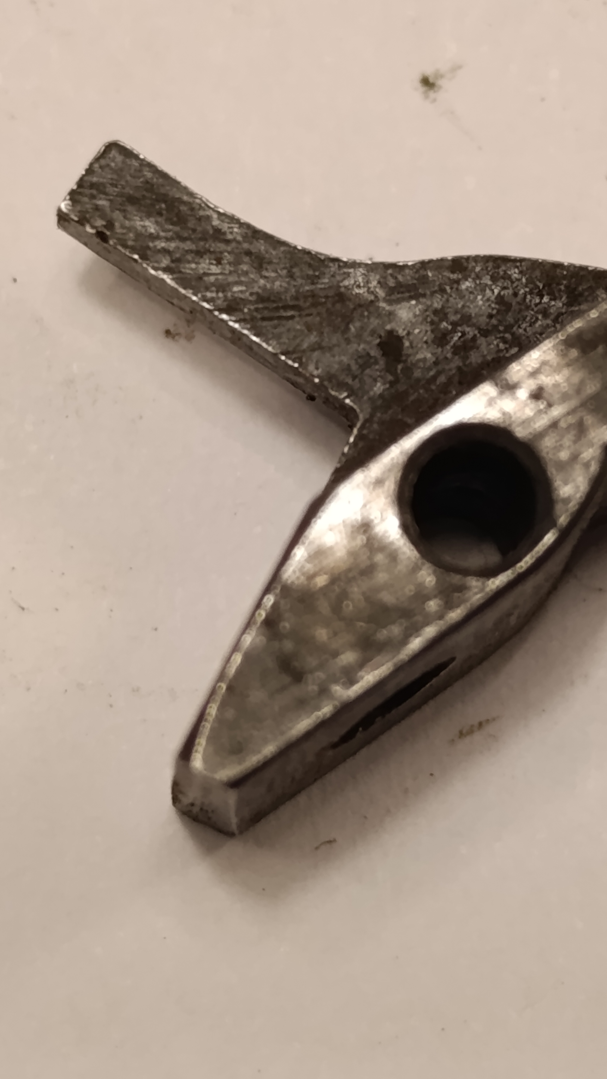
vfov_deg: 16.0
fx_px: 3834
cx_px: 443
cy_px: 539
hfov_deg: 9.0
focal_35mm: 134
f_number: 1.6
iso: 800
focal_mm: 6.14
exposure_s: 1/100
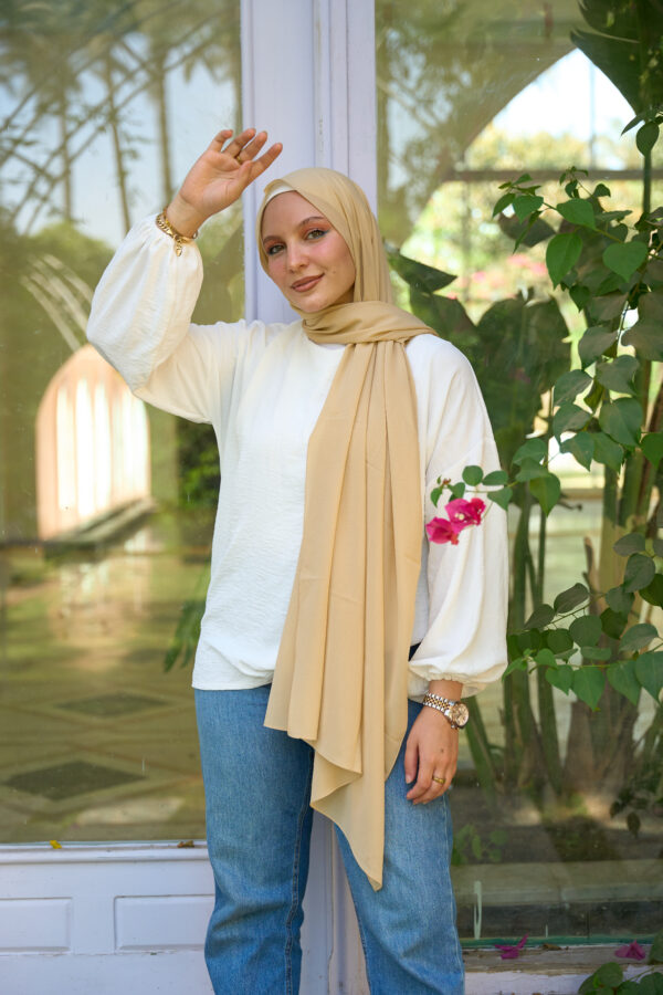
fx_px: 1412
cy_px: 498
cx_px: 332
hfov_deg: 26.4
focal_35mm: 51
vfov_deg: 38.8
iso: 400
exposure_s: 1/500
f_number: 2.8
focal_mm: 51.1
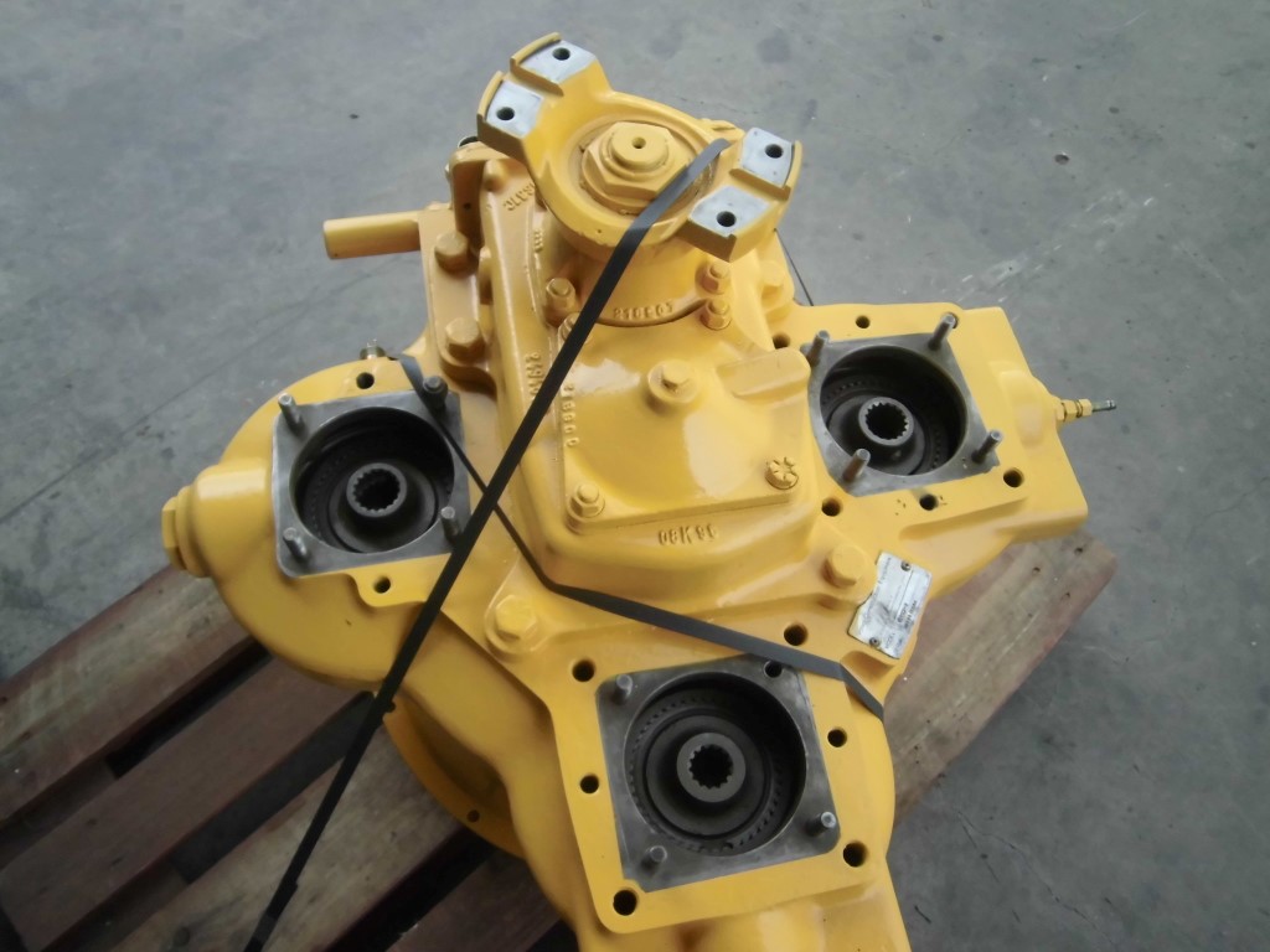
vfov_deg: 53.1
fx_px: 954
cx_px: 635
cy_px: 476
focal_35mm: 26
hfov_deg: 67.3
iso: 400
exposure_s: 1/60
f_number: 2.8
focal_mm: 4.7
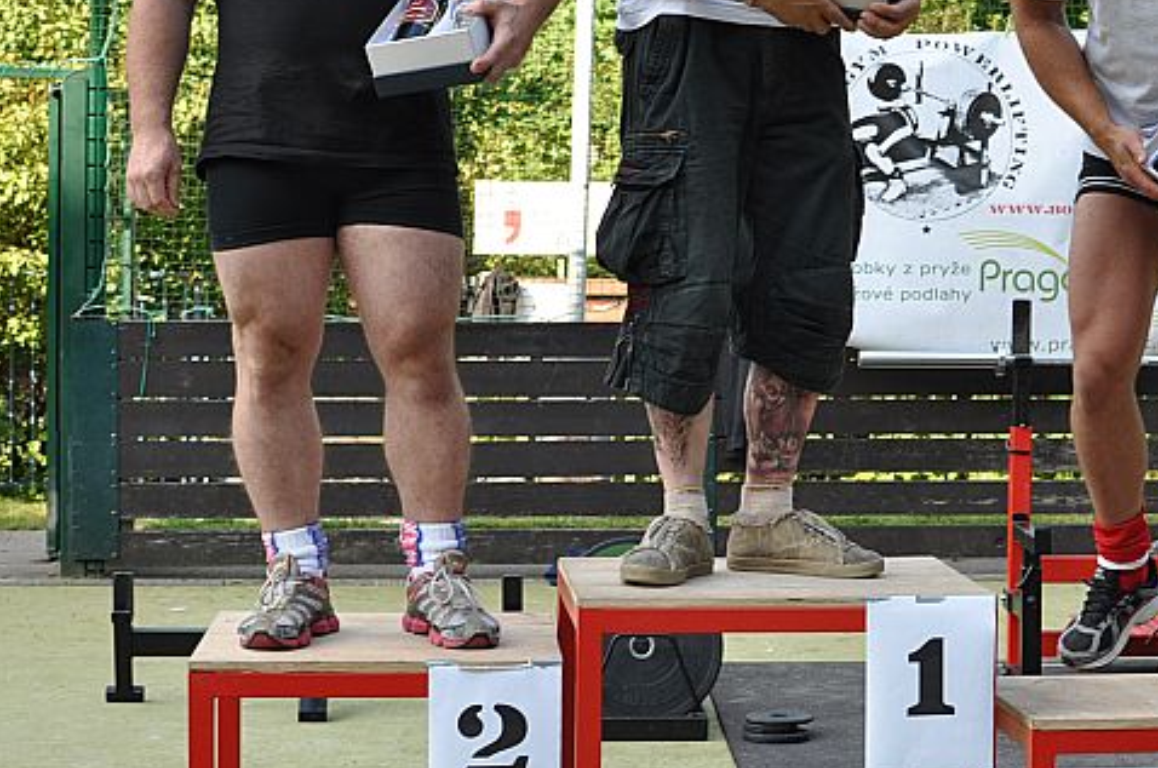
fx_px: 2821
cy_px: 222
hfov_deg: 23.0
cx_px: 882
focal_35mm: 88
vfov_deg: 15.5
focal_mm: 35
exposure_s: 1/200
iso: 400
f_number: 6.3
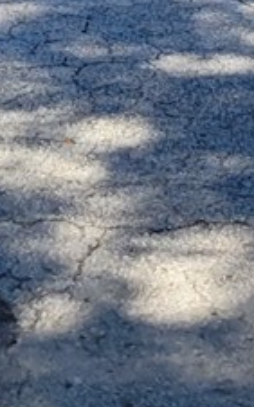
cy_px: -985
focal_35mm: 195
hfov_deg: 6.6
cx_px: -151
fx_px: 2163
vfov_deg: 8.3
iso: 40
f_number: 1.8
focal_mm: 5.4
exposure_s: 1/902
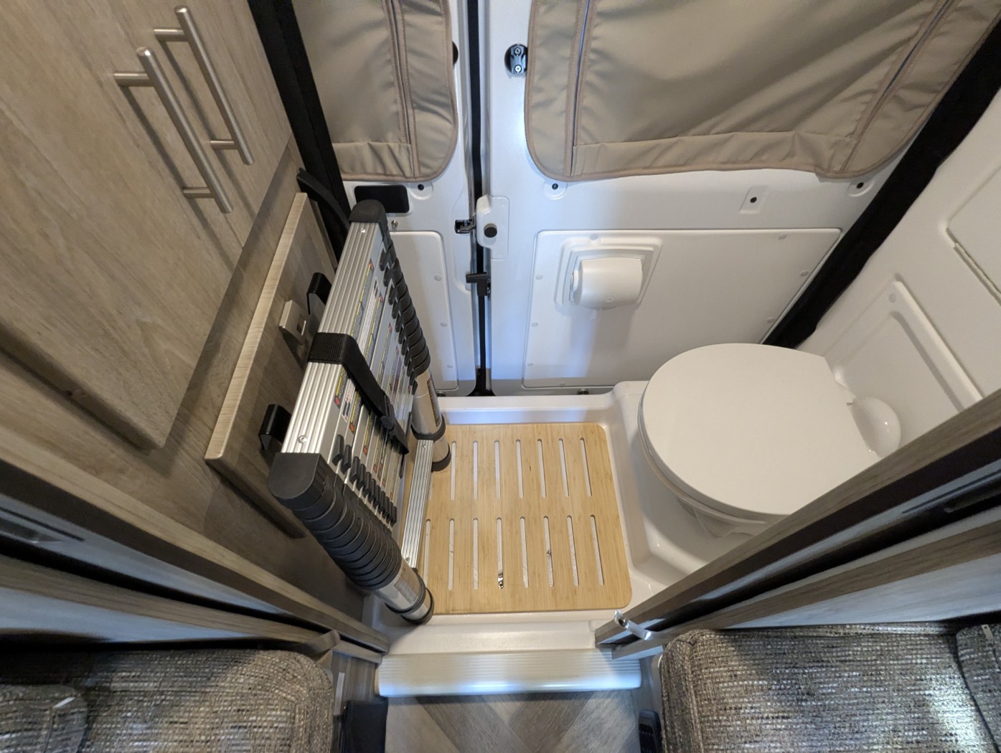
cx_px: 500
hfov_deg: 94.4
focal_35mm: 16
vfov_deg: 78.2
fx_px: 463
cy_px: 376
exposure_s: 1/33.3
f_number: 2.2
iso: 479
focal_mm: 2.35
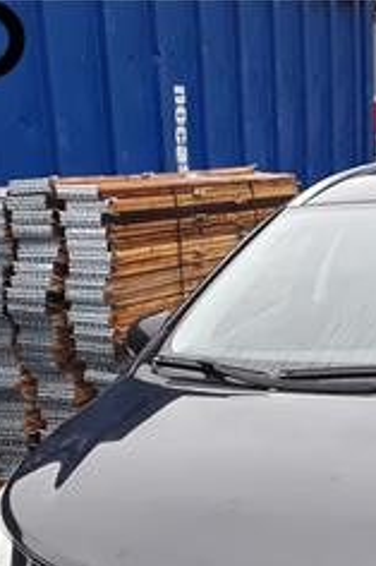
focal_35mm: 79
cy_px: 573
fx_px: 1239
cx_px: 330
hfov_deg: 17.0
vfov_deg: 24.5
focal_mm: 2.91
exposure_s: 1/50
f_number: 1.9
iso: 80
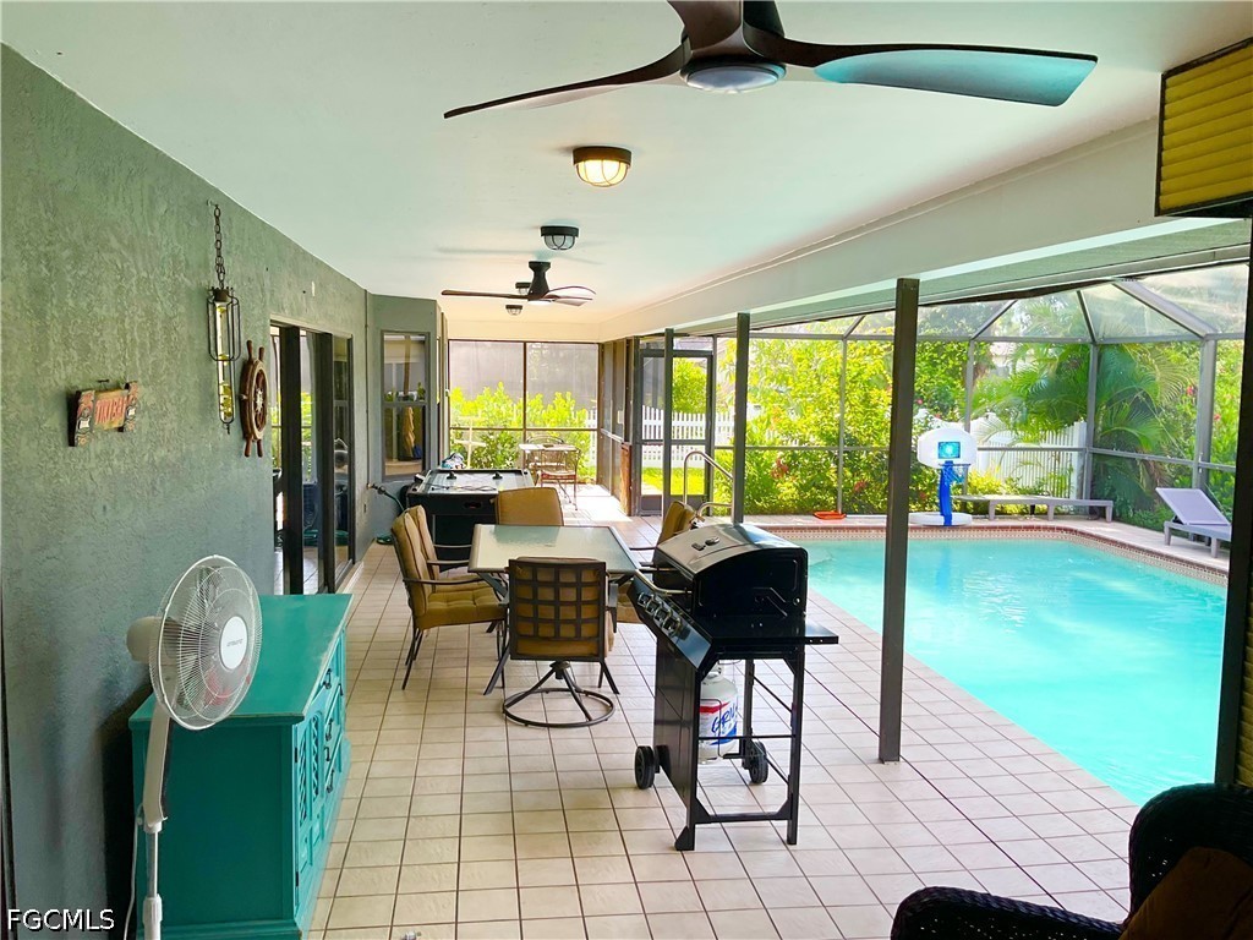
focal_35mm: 29
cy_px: 470
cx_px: 626
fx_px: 1050
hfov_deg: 61.7
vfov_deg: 48.2
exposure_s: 1/122
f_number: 1.8
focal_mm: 3
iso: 16
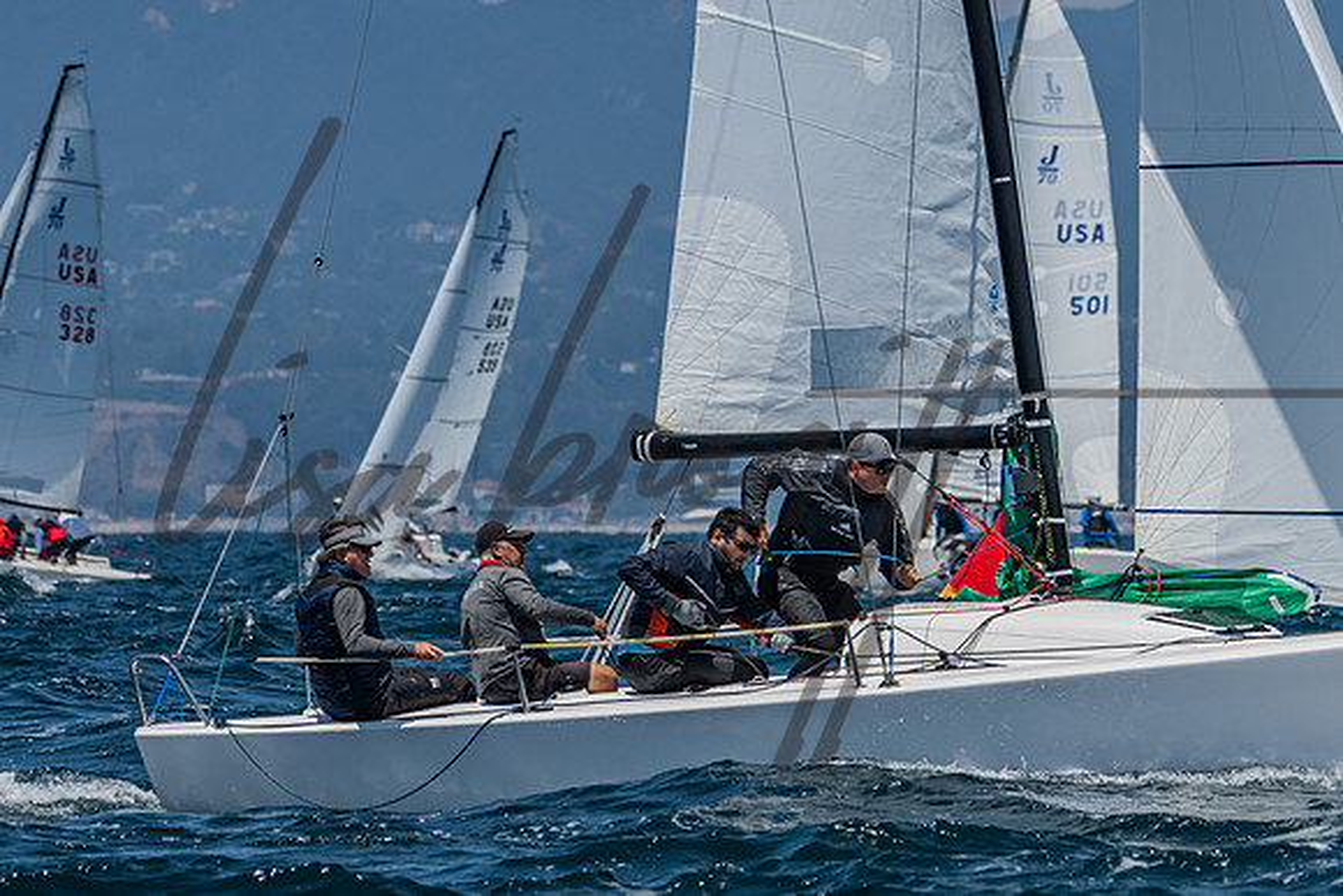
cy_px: 227
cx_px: 875
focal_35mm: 410
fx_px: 15290
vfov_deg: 3.4
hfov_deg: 5.0
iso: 400
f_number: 6.3
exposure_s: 1/2500
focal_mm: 220
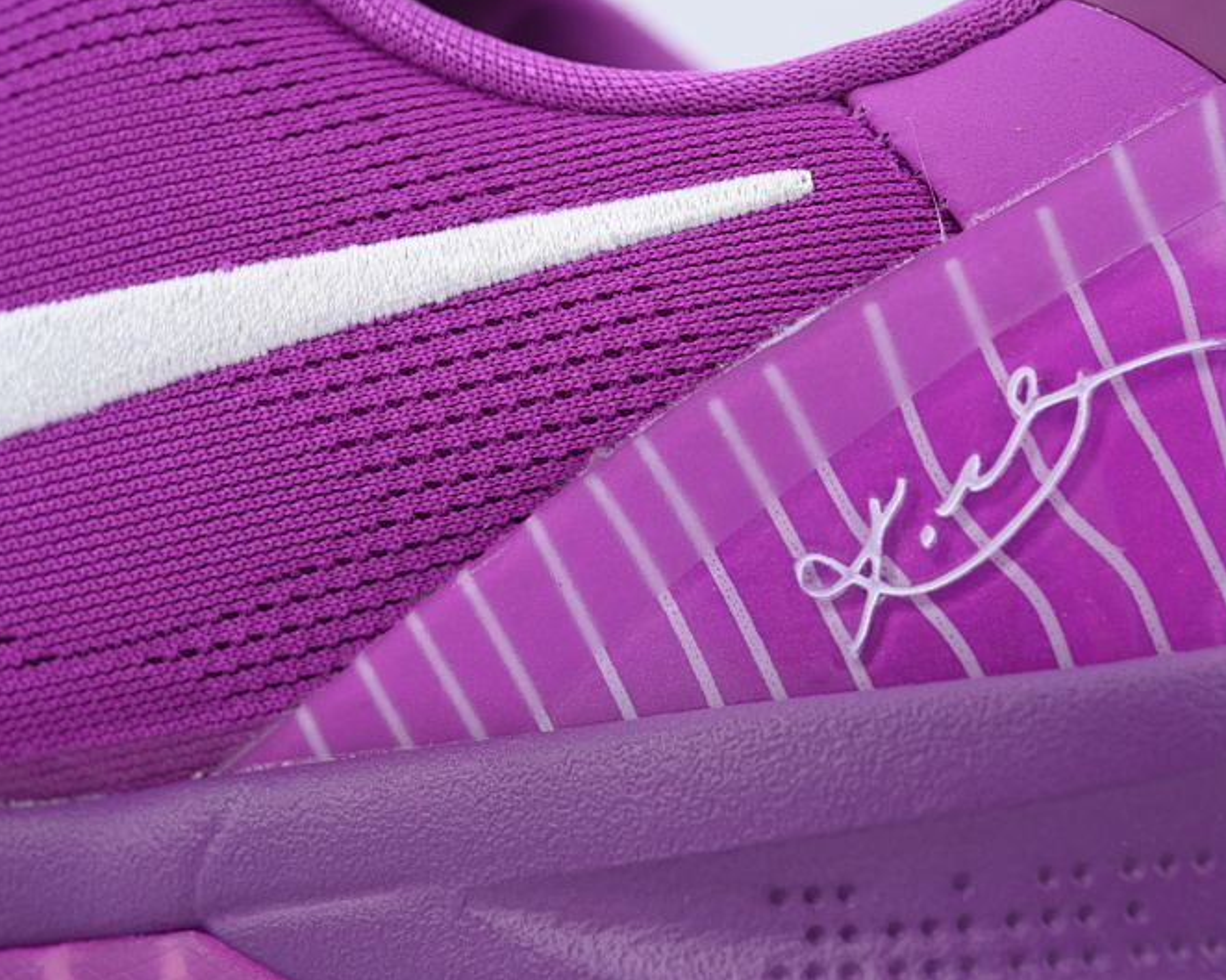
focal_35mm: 118
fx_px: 4280
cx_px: 652
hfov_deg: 16.3
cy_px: 488
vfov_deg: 13.1
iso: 400
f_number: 10
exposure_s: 1/100
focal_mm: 104
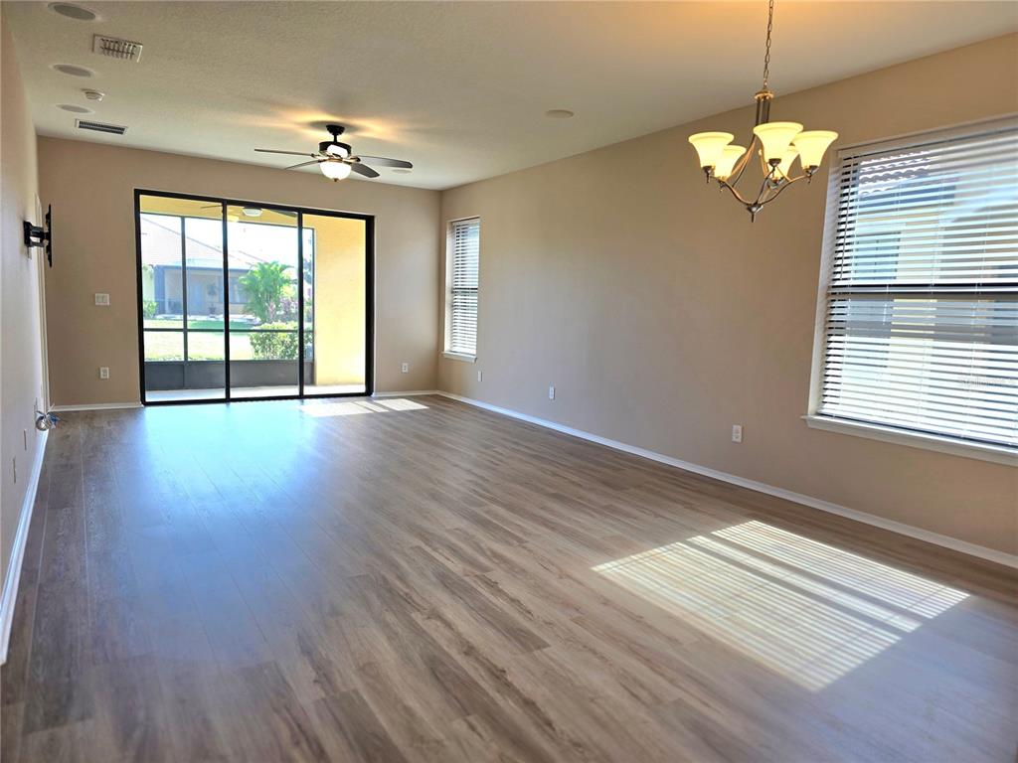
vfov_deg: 58.9
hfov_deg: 73.9
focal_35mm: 23
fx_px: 676
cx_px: 509
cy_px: 382
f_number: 1.7
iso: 40
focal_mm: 6.3
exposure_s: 1/120
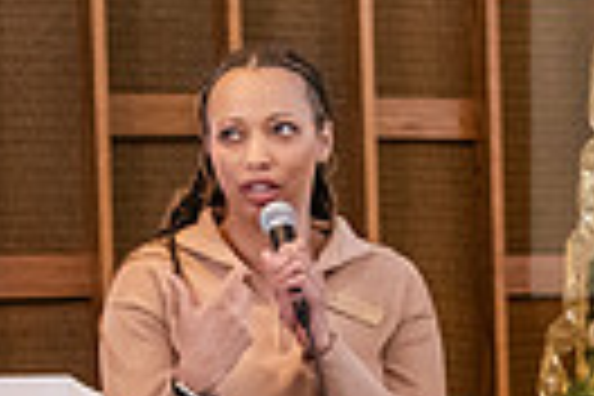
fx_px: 3481
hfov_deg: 9.7
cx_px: 396
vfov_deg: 6.5
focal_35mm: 211
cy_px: 466
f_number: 3.2
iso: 4000
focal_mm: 48
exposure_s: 1/160
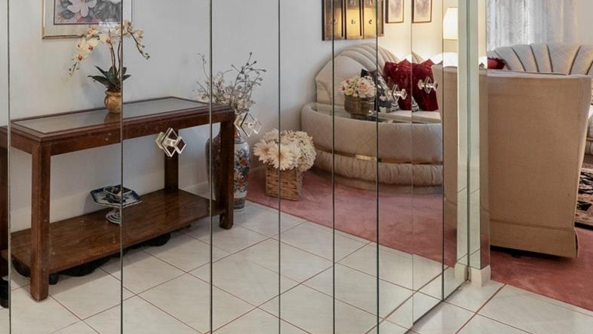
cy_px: 15
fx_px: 535
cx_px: 19
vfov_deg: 32.4
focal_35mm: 34
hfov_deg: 49.1
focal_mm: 16
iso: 1250
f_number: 11
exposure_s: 1/2.5
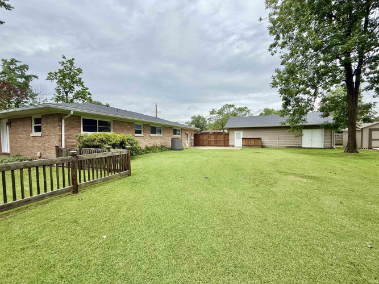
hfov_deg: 102.1
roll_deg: +0.5
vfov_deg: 85.7
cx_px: 190
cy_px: 142
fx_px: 153
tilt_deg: +0.3
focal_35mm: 14
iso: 50
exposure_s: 1/985
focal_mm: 2.22
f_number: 2.2
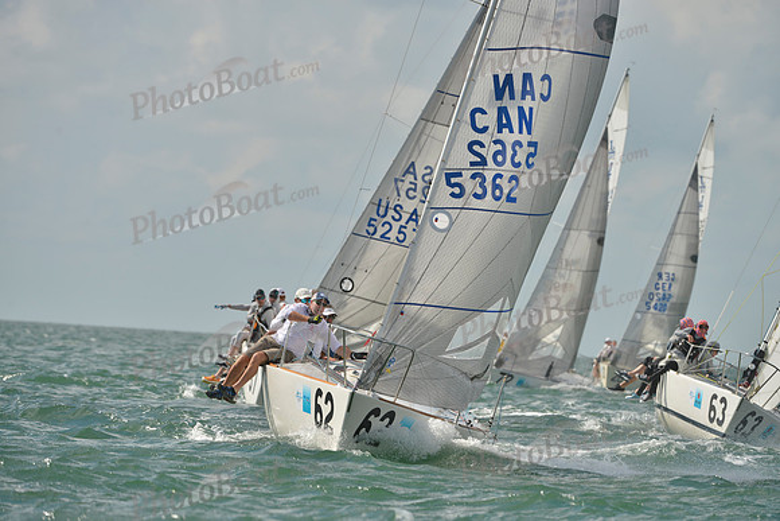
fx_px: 7368
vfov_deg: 4.0
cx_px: 390
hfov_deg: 6.1
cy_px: 260
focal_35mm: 340
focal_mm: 340
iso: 200
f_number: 8
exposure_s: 1/1000
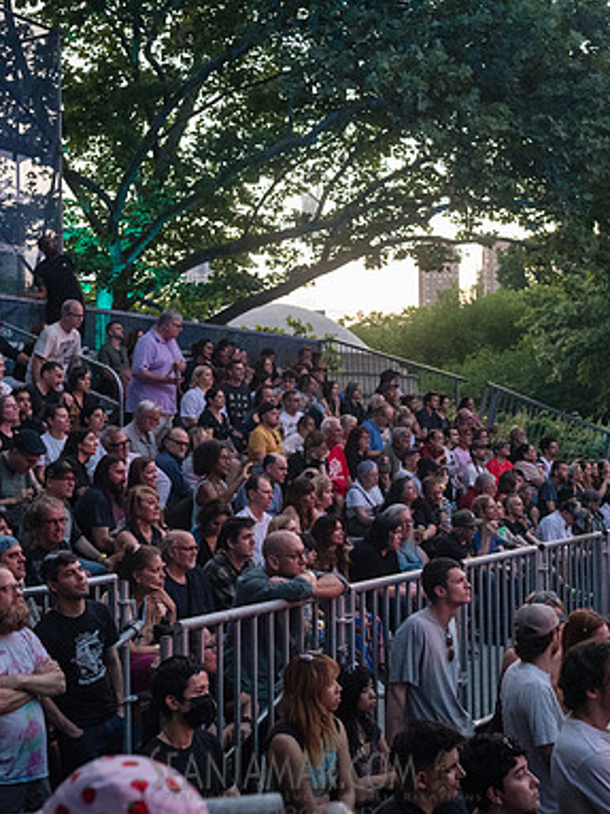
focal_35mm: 51
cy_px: 409
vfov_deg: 37.5
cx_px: 308
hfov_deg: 28.5
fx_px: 1199
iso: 6400
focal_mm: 35
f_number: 3.2
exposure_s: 1/200
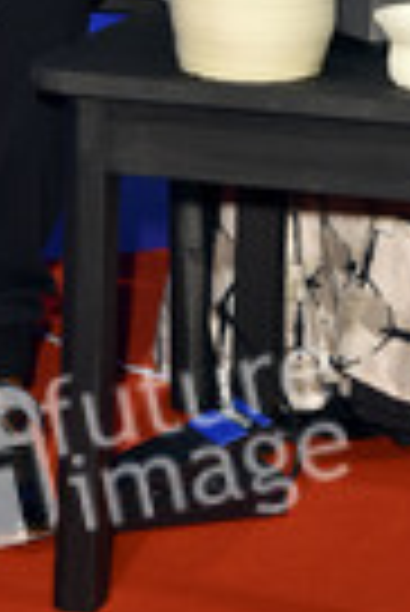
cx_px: 248
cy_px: -220
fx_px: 3749
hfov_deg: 6.3
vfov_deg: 9.2
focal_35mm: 220
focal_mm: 75
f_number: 6.3
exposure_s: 1/200
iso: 800
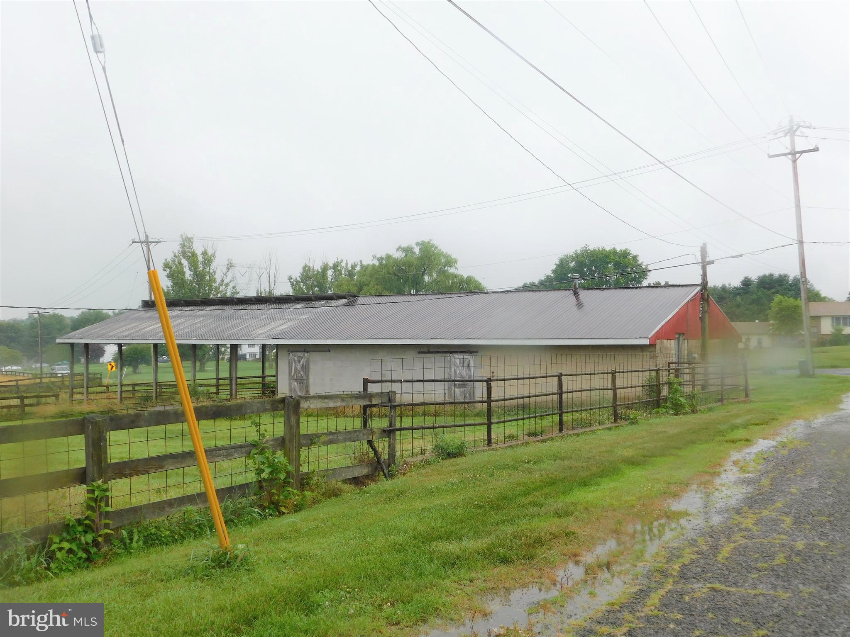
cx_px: 425
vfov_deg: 39.7
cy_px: 318
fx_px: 884
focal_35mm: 36
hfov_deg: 51.4
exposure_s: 1/400
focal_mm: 6.3
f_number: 3.5
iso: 125
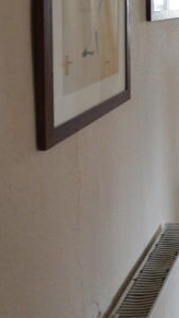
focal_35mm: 61
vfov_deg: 32.4
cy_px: 20
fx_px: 513
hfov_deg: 16.8
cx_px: 310
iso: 1600
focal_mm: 11
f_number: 4.2
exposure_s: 1/60
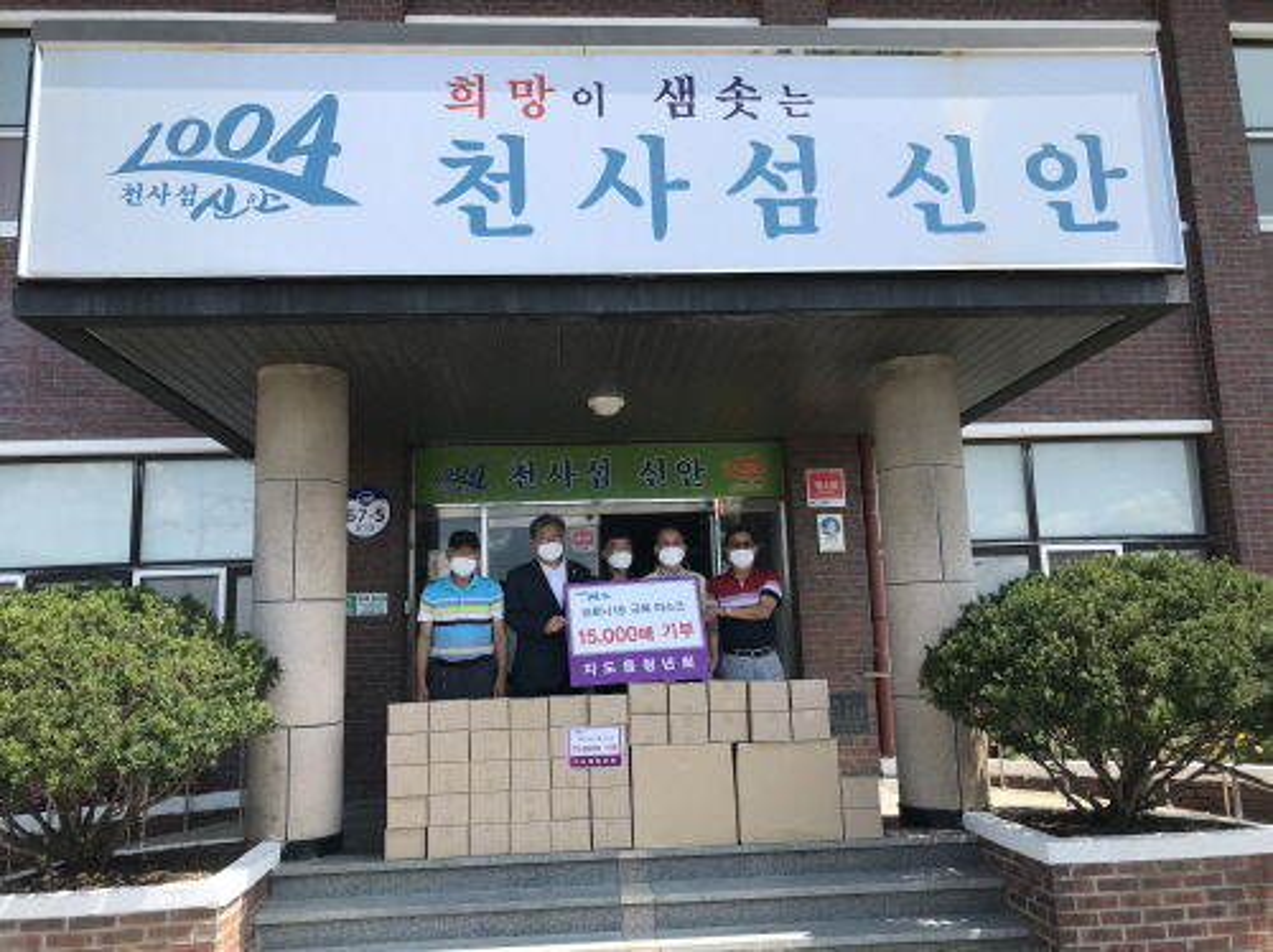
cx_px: 636
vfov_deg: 49.7
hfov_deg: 63.5
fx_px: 1029
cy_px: 476
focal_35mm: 28
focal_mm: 3.99
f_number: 1.8
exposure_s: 1/1168
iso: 20
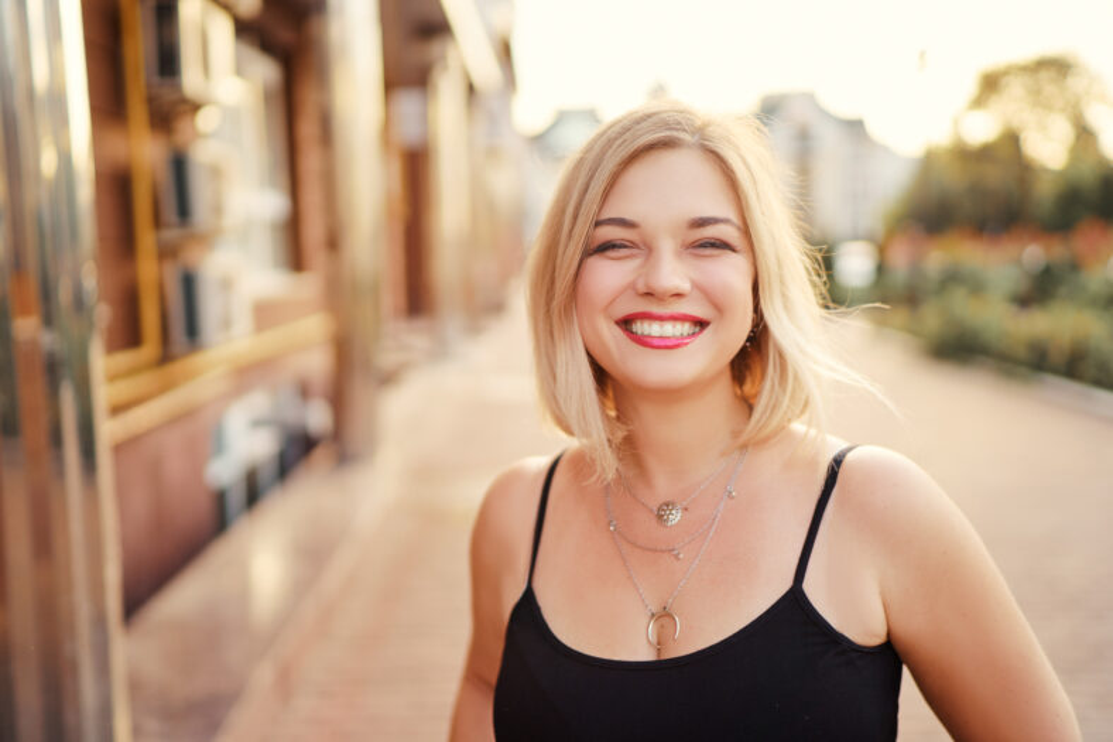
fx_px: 1082
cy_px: 371
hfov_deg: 54.4
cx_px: 556
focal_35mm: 35
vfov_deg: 37.8
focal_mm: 35
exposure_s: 1/1000
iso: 100
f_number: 1.4
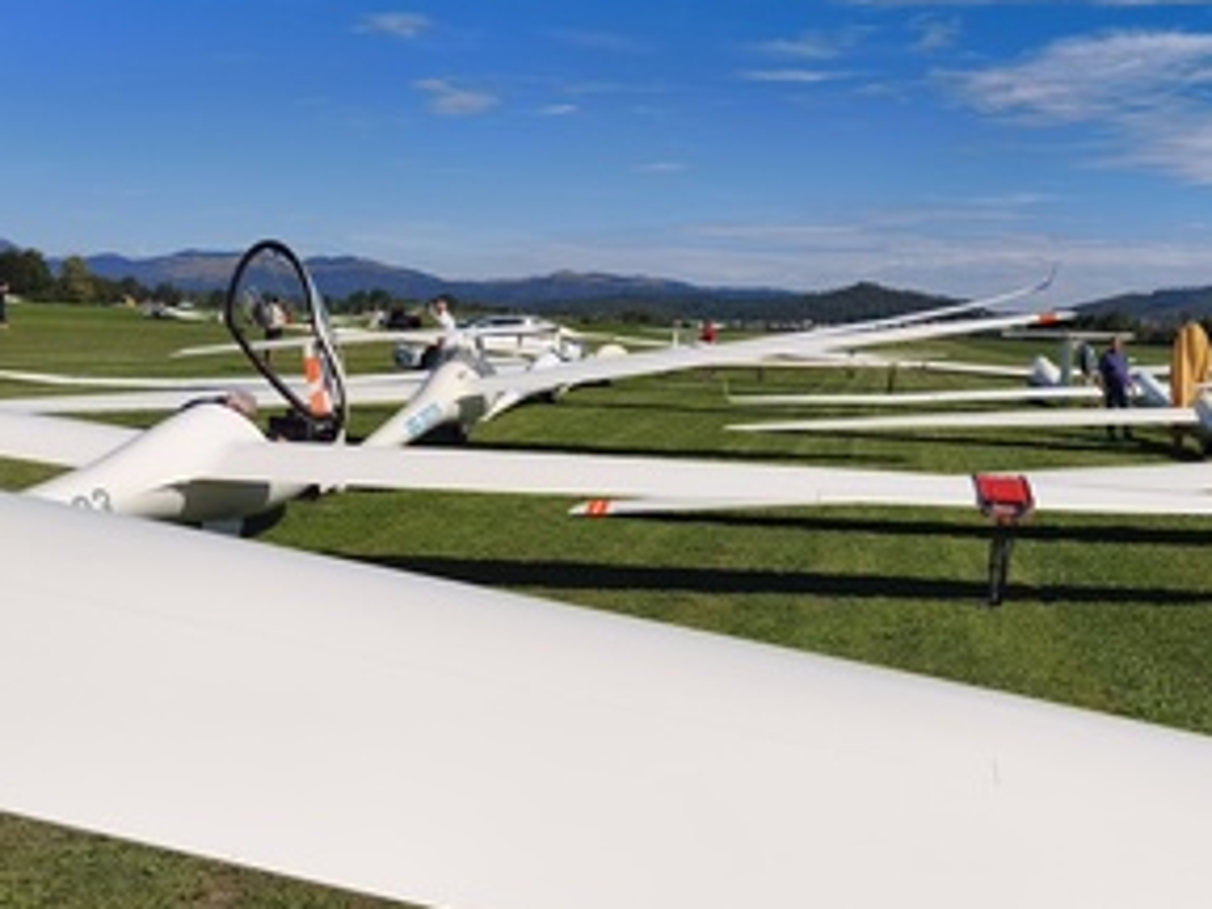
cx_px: 938
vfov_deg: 38.8
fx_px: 1260
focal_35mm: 36
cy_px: 244
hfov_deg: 48.9
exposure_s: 1/2530
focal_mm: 6.06
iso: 50
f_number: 1.7
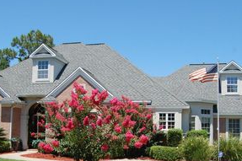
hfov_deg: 41.9
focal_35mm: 47
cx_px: 119
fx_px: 316
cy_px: 119
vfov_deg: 28.2
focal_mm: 18
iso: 200
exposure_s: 1/320
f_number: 9
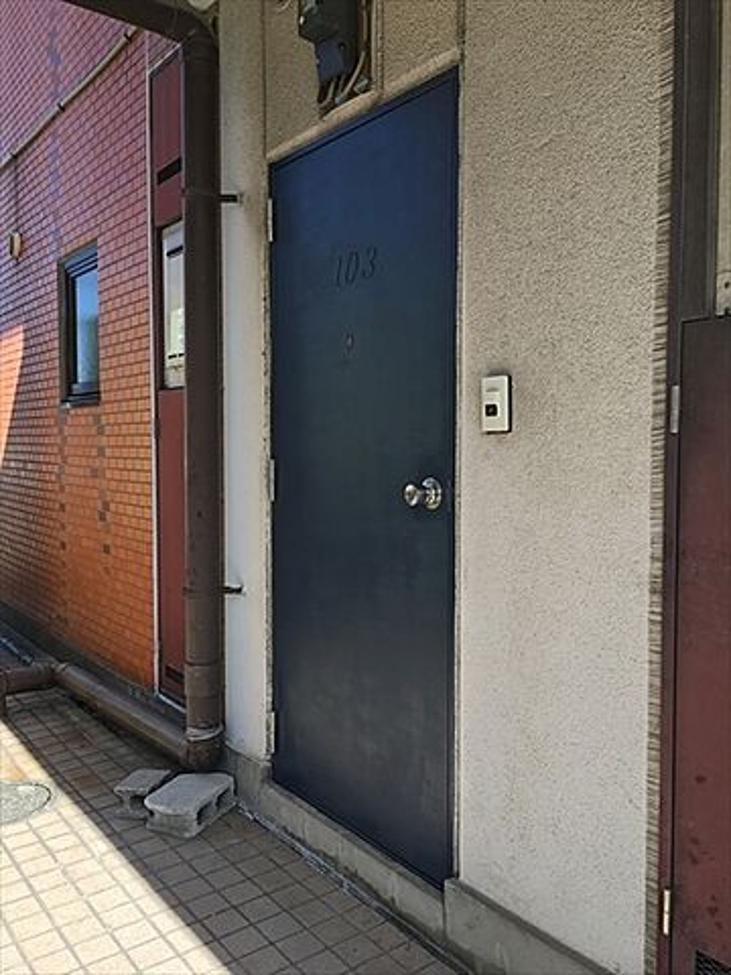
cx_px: 366
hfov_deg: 48.2
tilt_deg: -2.3
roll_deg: +0.0
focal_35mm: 29
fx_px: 817
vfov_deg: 61.7
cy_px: 488
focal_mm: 4.15
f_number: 2.2
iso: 25
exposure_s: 1/403
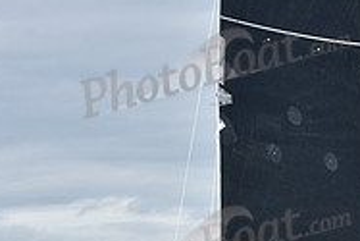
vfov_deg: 5.5
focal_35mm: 248
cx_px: 452
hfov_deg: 8.2
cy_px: 319
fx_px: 2482
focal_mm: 80
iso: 250
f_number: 9
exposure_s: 1/800
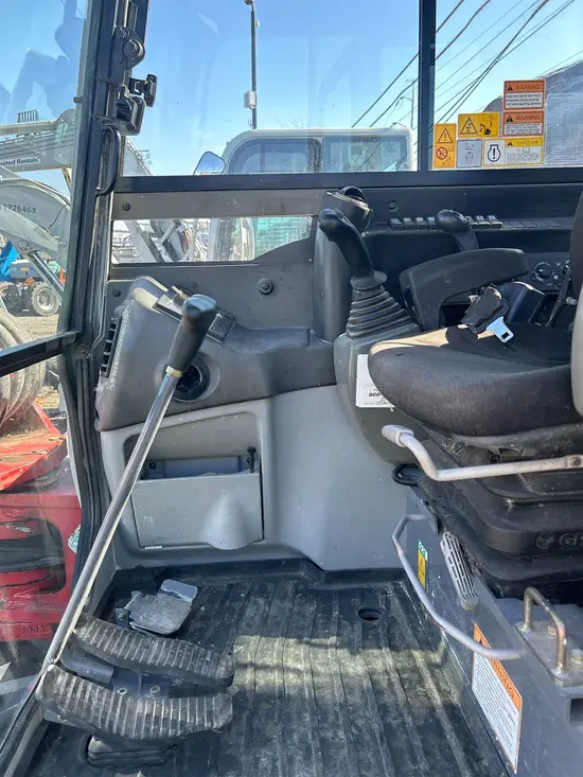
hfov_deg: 53.1
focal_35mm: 26
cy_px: 388
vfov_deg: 67.3
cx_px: 292
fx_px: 584
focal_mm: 5.7
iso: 50
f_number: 1.5
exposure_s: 1/306
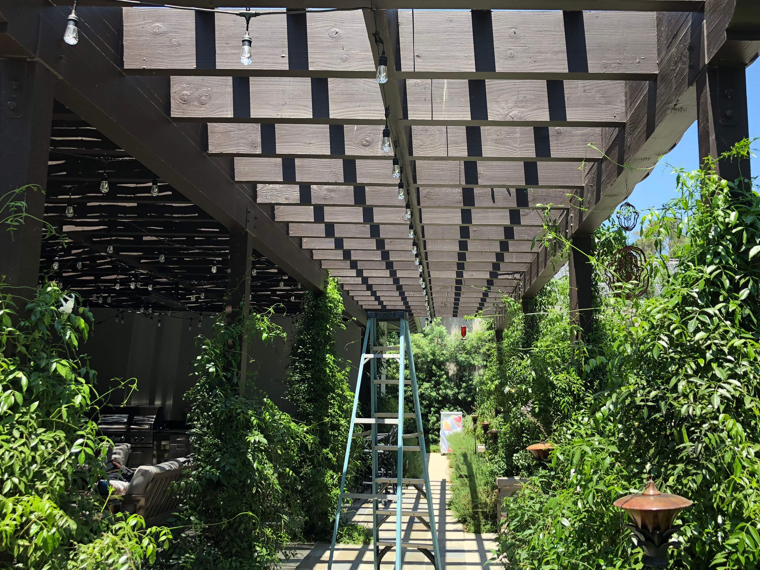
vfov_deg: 39.7
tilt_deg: +6.9
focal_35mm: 36
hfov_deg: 51.2
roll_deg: -1.1
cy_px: 284
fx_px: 790
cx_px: 428
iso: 20
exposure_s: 1/417
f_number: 1.8
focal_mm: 3.99
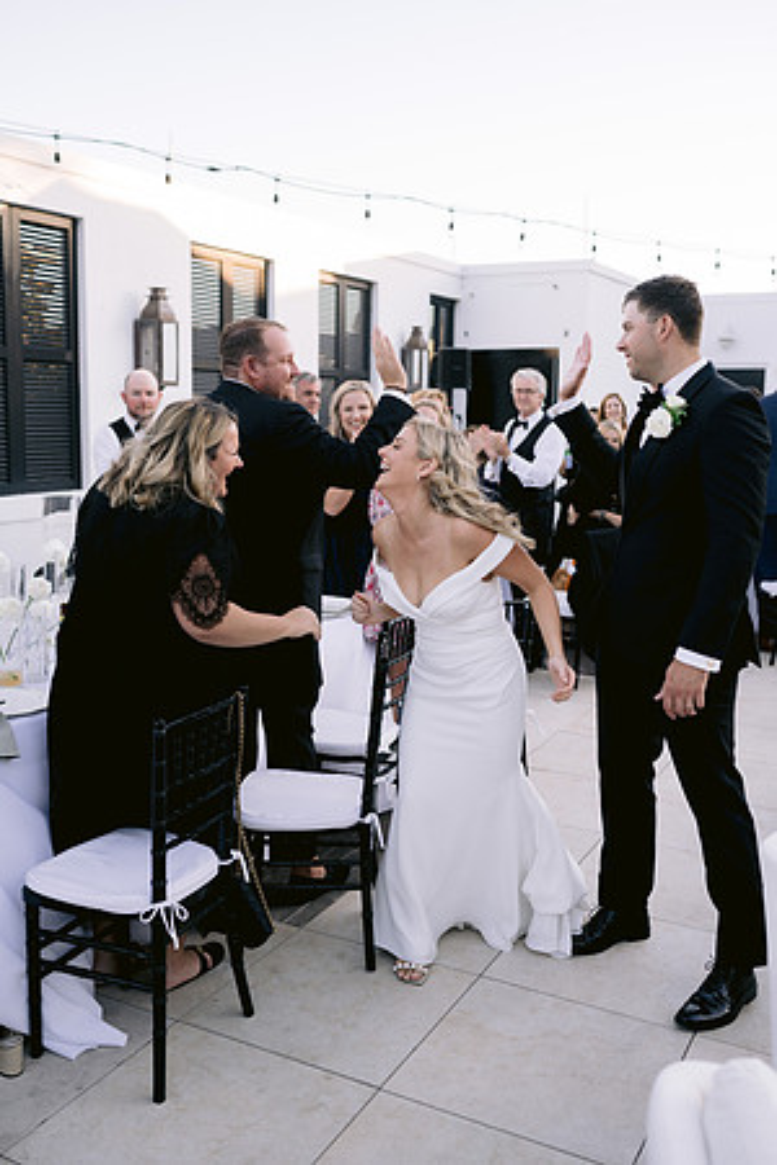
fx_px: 1133
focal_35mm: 35
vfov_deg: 54.4
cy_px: 582
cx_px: 388
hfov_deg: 37.9
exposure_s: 1/400
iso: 200
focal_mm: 35
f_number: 2.8
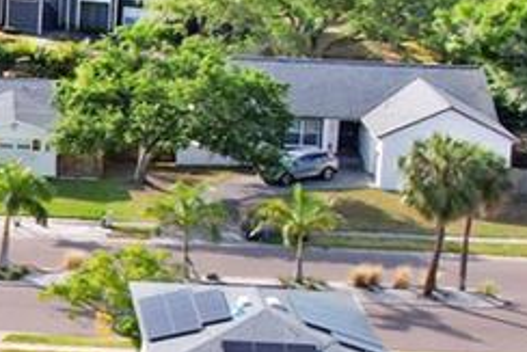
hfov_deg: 13.1
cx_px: -378
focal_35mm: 144
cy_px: 304
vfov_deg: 9.5
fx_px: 2109
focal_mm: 8.38
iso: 200
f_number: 2.8
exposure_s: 1/500
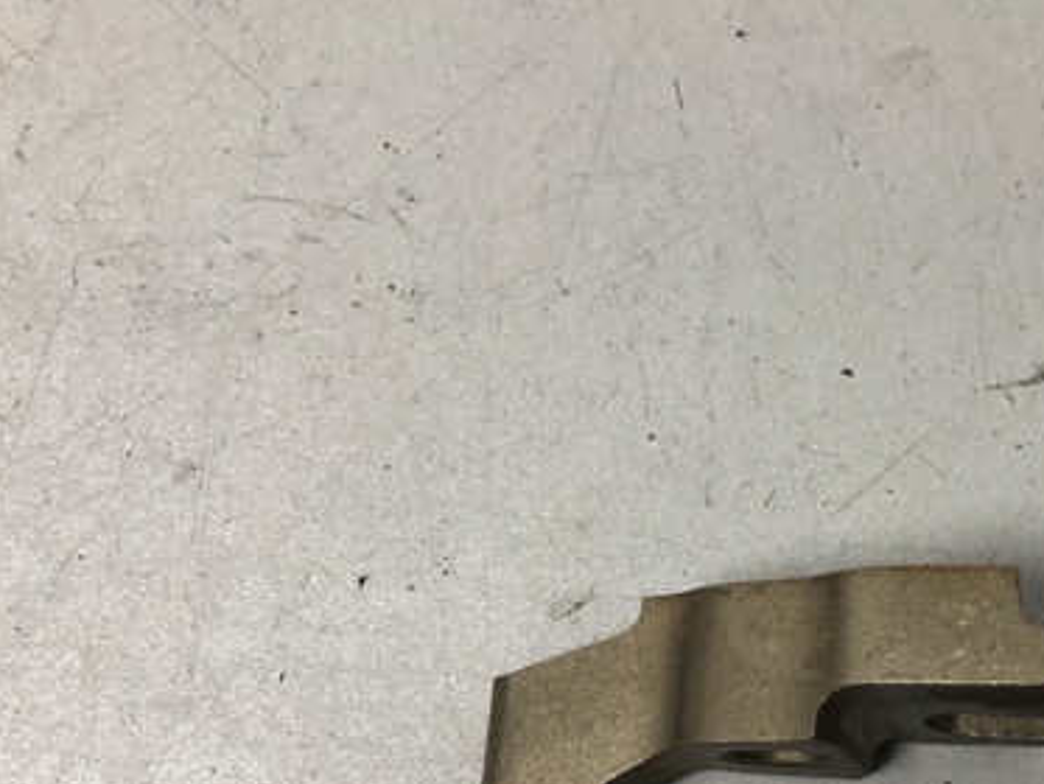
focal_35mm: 48
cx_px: 817
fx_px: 1448
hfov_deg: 38.3
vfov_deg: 29.9
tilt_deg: -70.1
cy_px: 557
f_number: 1.8
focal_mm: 4
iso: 32
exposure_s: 1/25
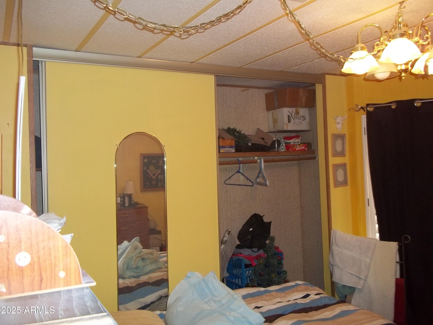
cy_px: 162
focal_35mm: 32
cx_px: 216
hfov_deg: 56.8
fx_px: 400
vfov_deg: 44.2
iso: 160
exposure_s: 1/30
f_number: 2.9
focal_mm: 5.7
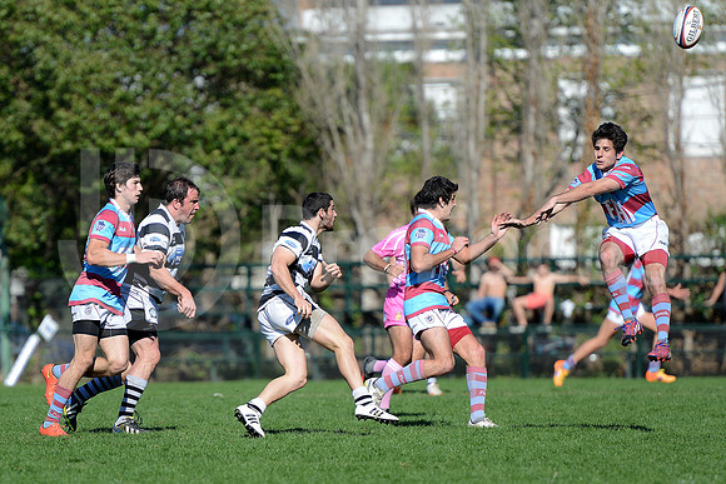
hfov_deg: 7.6
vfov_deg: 5.1
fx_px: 5446
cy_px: 242
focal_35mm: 270
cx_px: 363
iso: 320
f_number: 4
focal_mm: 270
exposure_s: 1/2000
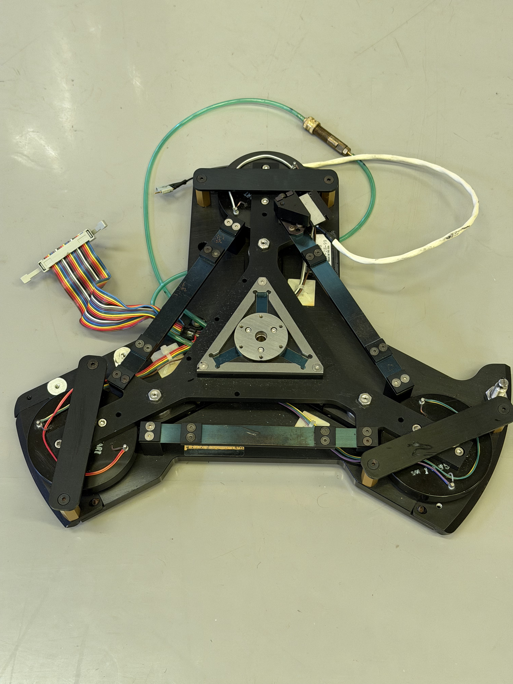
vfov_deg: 39.7
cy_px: 342
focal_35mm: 48
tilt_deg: -63.1
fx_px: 948
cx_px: 256
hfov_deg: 30.3
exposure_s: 1/40
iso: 250
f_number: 1.78
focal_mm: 6.76
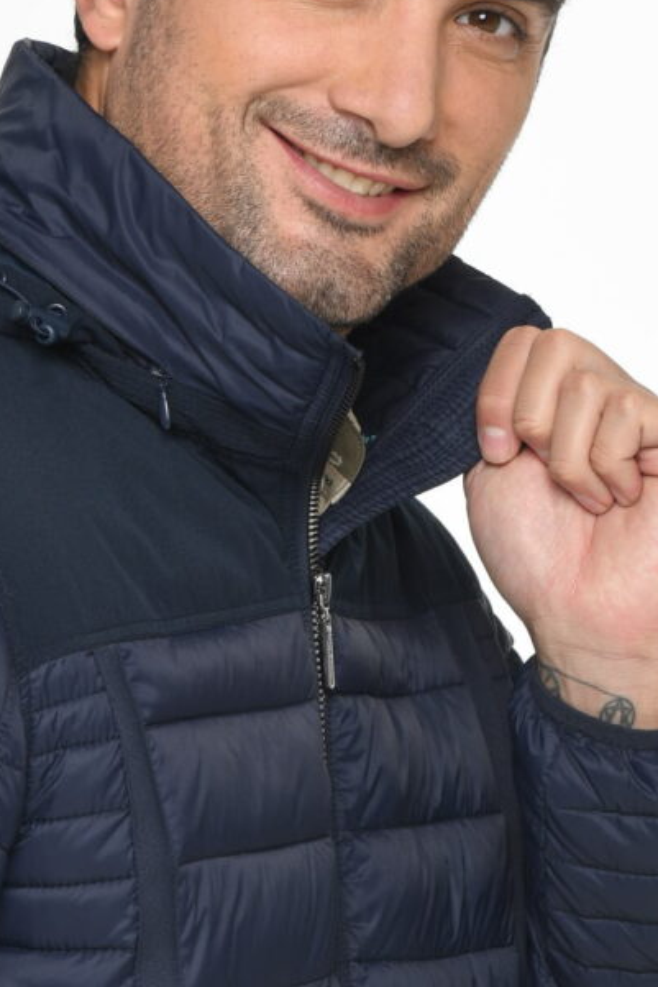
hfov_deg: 4.6
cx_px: 208
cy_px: 1040
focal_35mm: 298
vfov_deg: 6.9
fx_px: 8165
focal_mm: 70
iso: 100
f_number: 9
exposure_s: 1/160
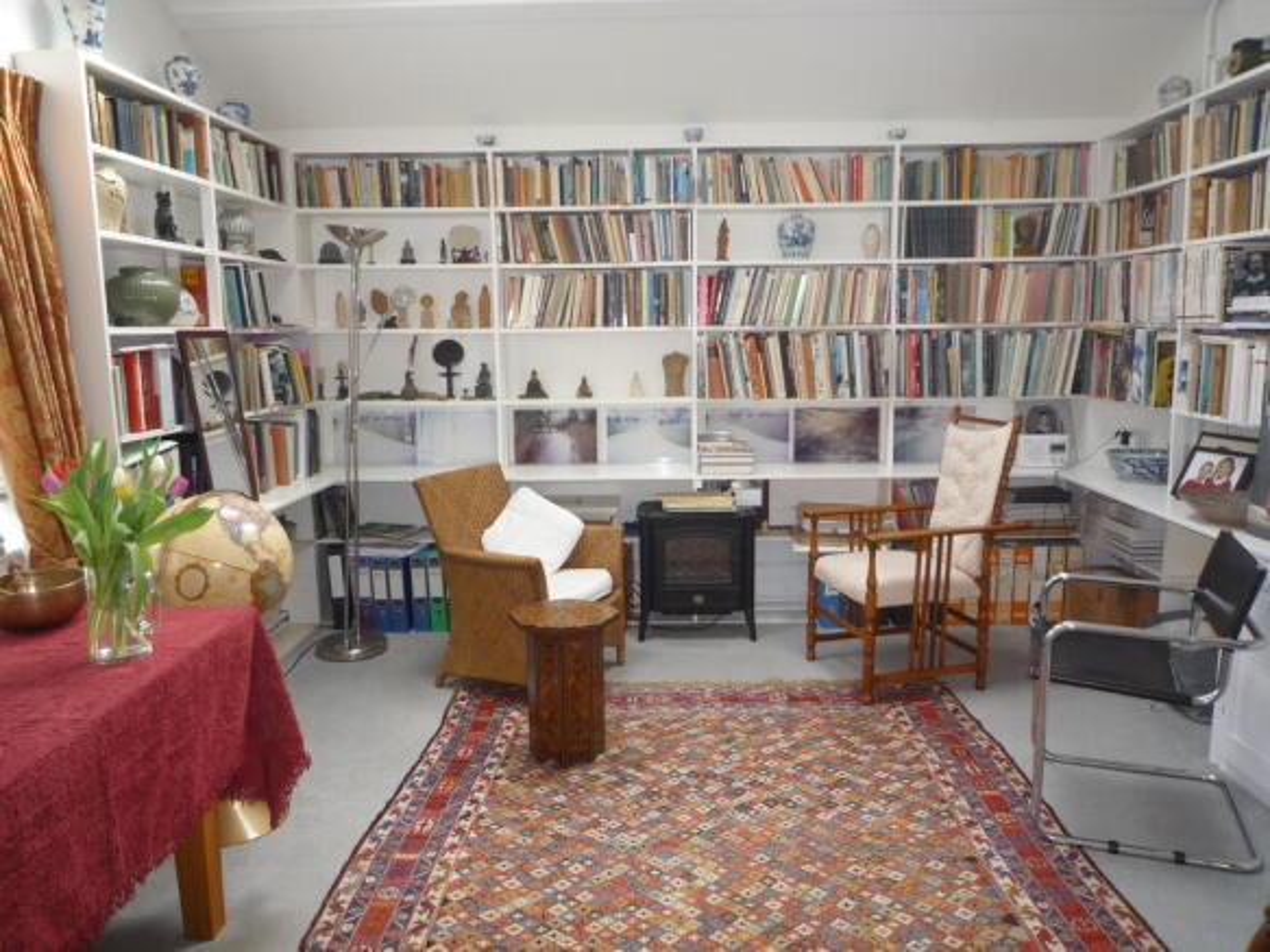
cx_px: 635
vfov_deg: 54.9
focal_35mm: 25
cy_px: 476
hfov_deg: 69.4
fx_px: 917
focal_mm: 4.4
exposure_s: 1/30
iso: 100
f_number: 2.8
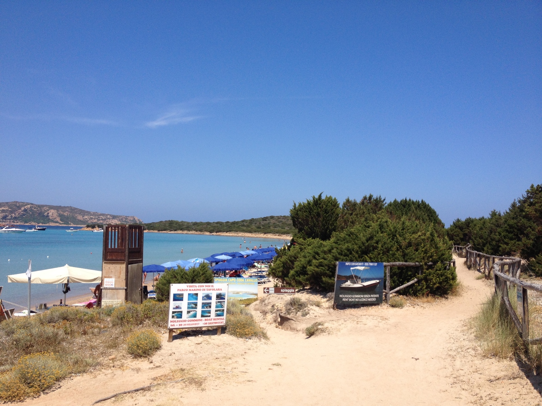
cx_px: 271
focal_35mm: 35
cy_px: 203
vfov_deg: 40.7
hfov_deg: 52.6
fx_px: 548
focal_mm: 4.28
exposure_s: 1/2304
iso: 50
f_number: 2.4
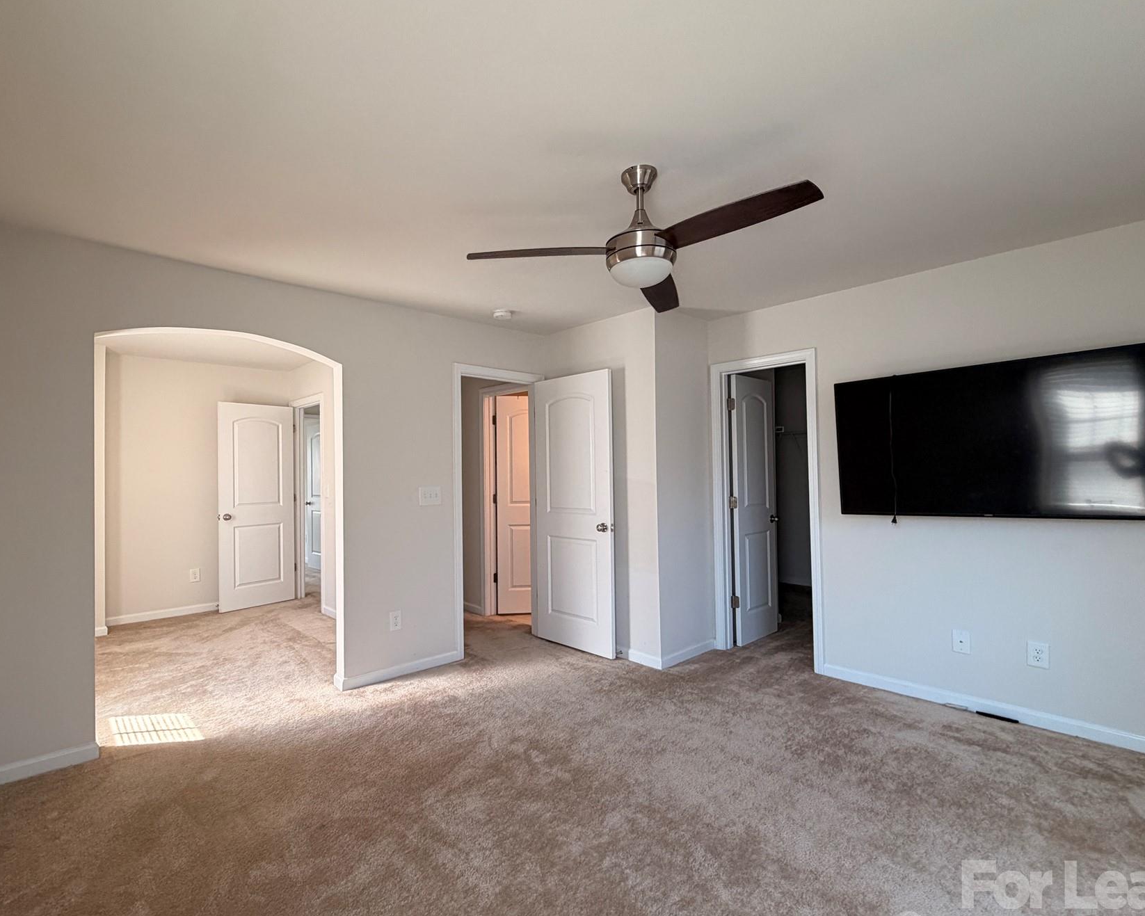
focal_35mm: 17
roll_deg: +0.7
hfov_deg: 89.4
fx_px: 576
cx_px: 517
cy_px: 463
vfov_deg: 77.0
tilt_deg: +1.0
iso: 200
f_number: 2.2
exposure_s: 1/121
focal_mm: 2.22
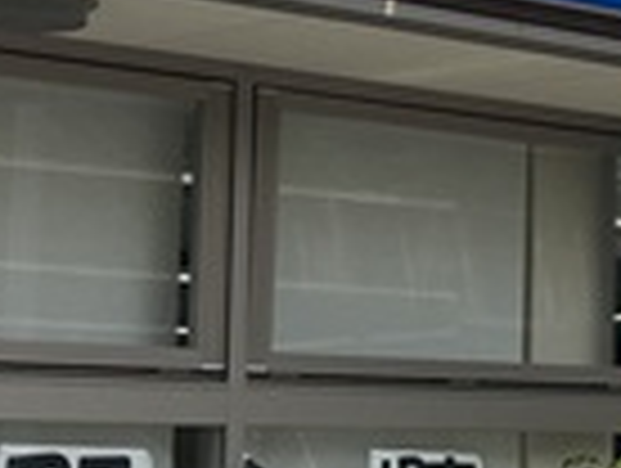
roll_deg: +0.0
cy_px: 90
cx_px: 1120
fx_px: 2911
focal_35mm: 162
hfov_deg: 11.3
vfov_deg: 9.2
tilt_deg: +8.9
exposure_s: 1/2703
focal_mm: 3.99
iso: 20
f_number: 1.8
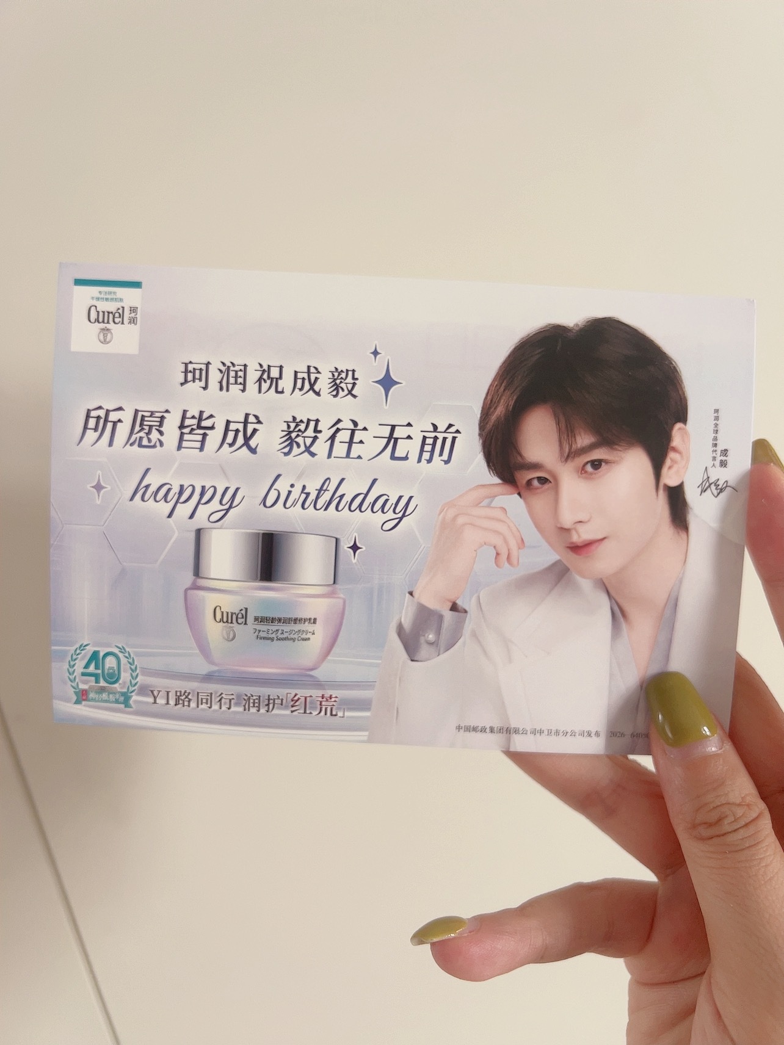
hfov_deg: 24.0
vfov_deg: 31.7
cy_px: 522
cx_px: 392
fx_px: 1842
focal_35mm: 61
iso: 125
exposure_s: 1/82
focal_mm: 5.7
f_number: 1.5
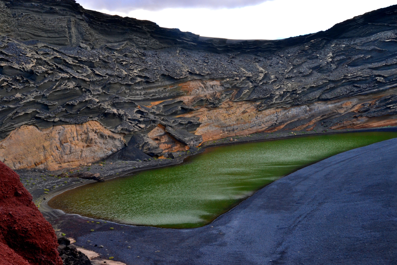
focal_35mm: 42
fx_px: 463
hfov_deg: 46.4
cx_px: 198
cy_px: 132
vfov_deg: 31.9
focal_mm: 28
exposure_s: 1/60
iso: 400
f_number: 8
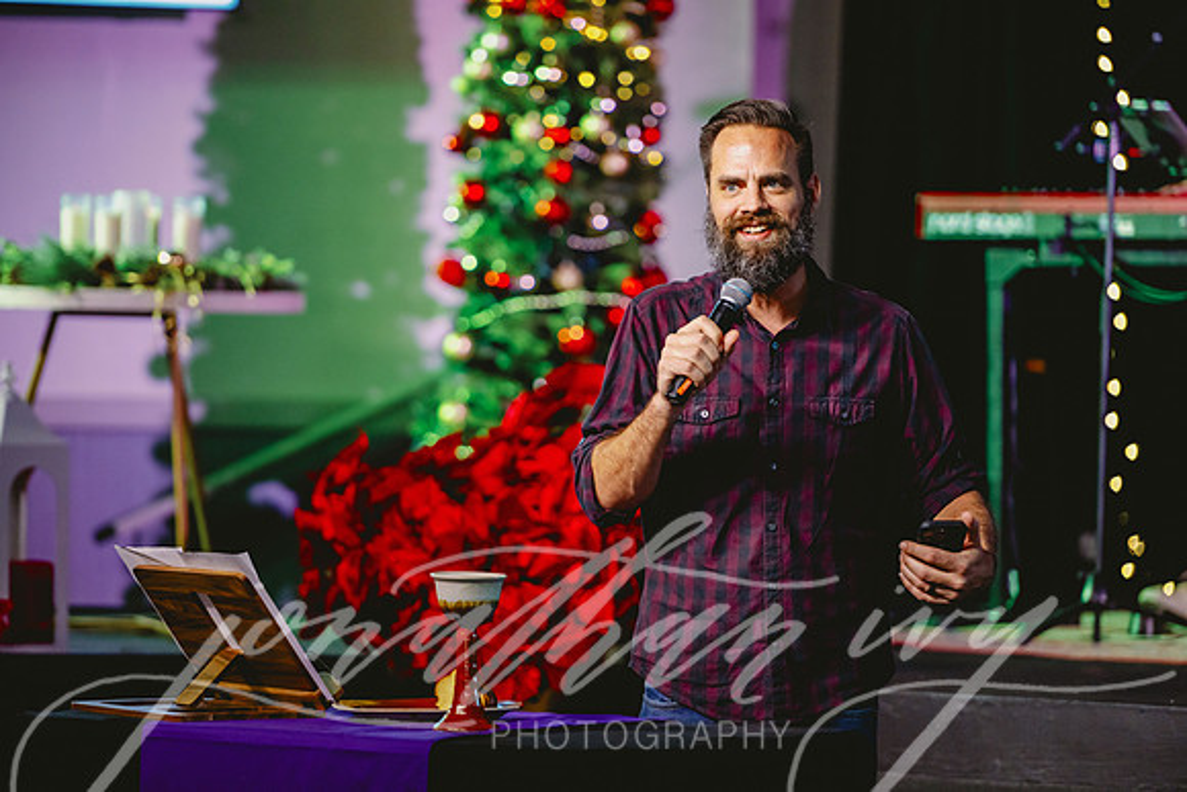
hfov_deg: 10.3
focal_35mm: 200
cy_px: 396
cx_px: 594
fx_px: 6596
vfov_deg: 6.9
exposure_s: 1/250
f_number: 2.8
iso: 1250
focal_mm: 200
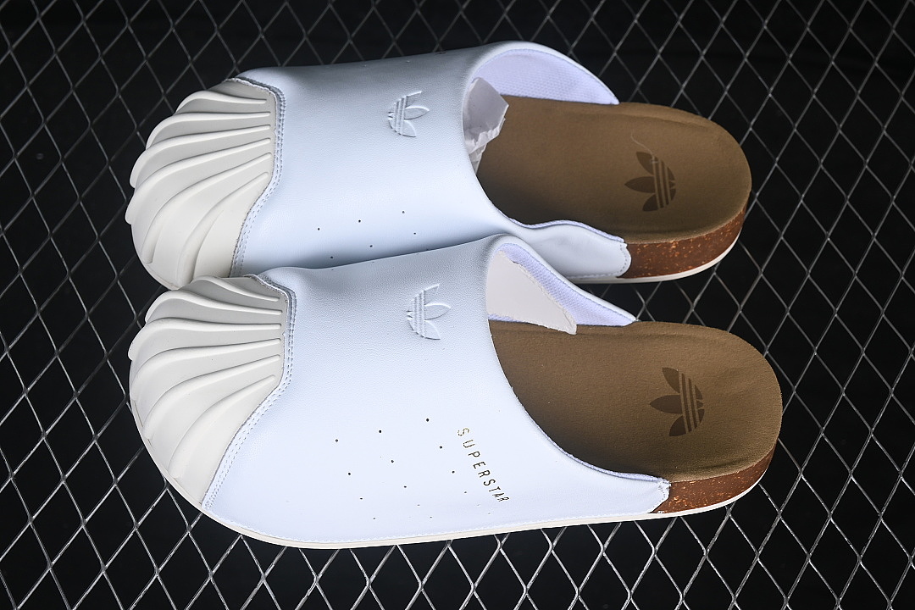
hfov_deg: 27.0
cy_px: 305
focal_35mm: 75
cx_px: 458
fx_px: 1906
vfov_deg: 18.2
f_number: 7.1
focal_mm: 50
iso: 160
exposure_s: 1/100
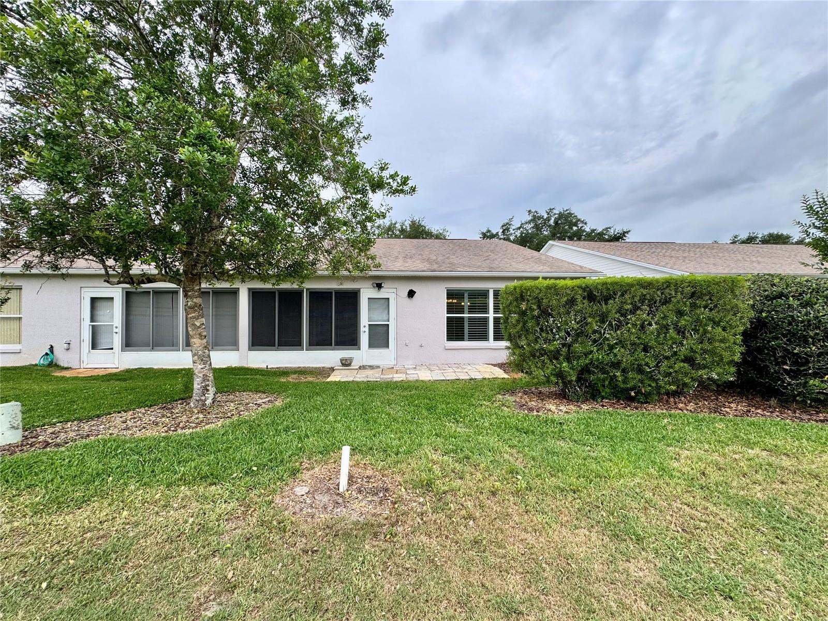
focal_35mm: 14
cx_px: 414
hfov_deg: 102.1
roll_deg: +0.2
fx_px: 335
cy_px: 310
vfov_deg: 85.7
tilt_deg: -0.3
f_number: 2.2
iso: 40
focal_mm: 2.22
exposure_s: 1/320
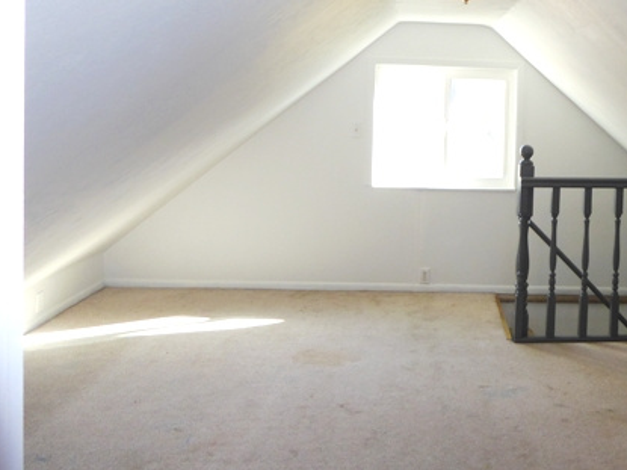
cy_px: 145
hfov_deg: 48.0
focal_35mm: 37
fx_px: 670
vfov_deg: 38.1
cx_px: 480
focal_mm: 4.3
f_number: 3.3
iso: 160
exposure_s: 1/60
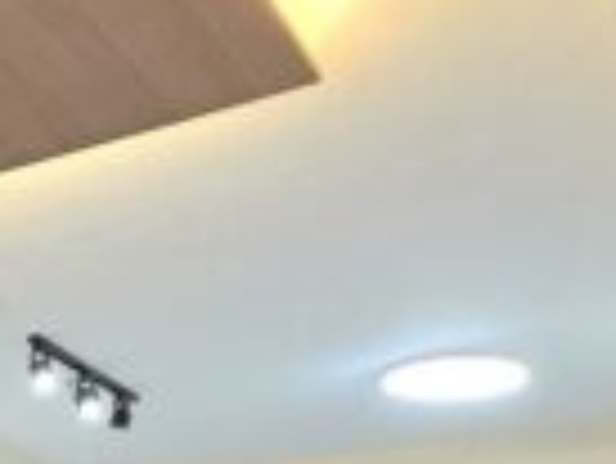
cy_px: 707
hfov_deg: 17.6
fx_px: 1300
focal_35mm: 73
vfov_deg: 17.9
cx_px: -656
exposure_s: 1/120
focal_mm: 2.2
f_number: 1.9
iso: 200
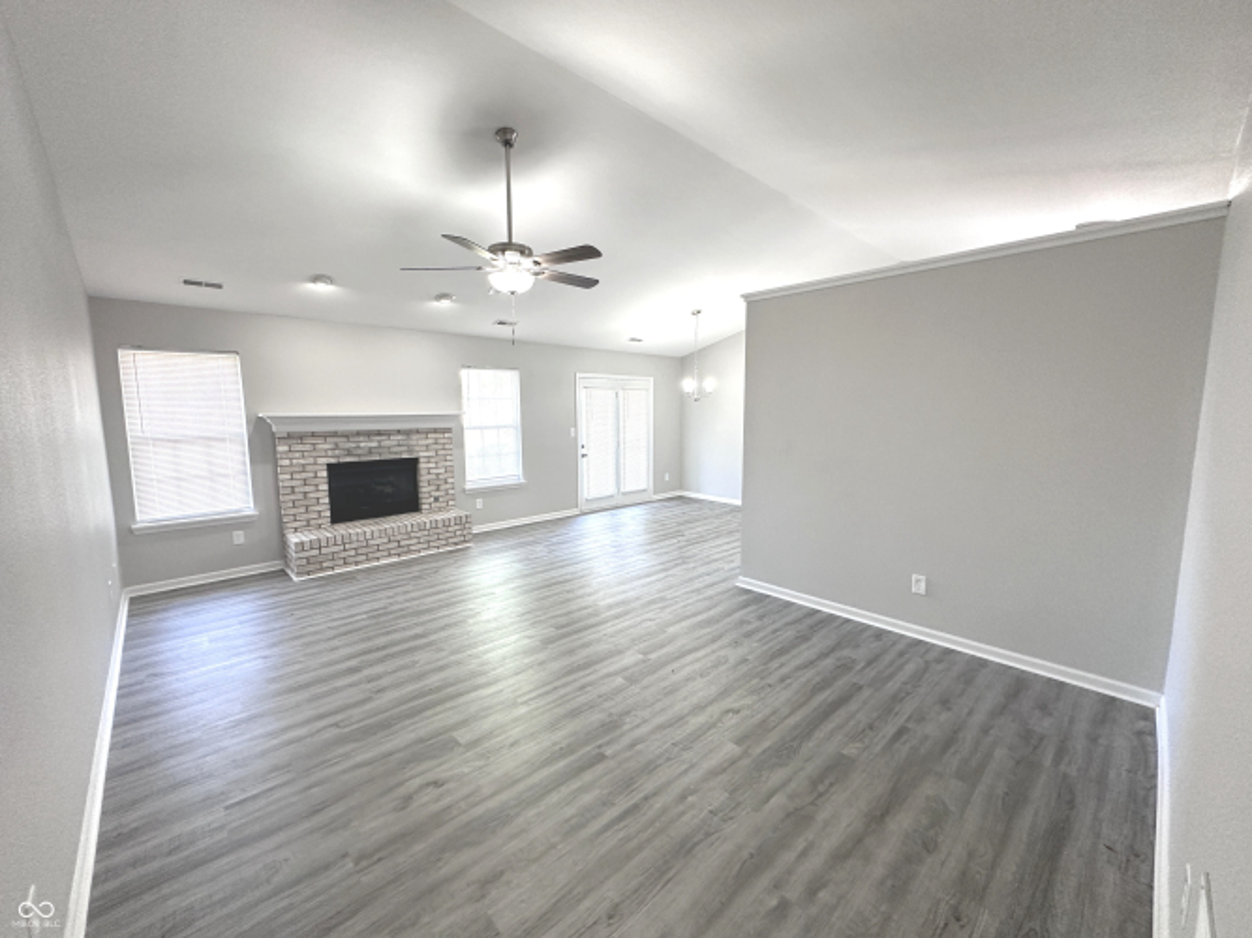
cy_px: 469
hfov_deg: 102.1
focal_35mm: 14
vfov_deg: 85.7
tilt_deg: -6.3
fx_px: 506
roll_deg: +0.7
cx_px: 626
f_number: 2.2
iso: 200
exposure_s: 1/99
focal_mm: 2.22
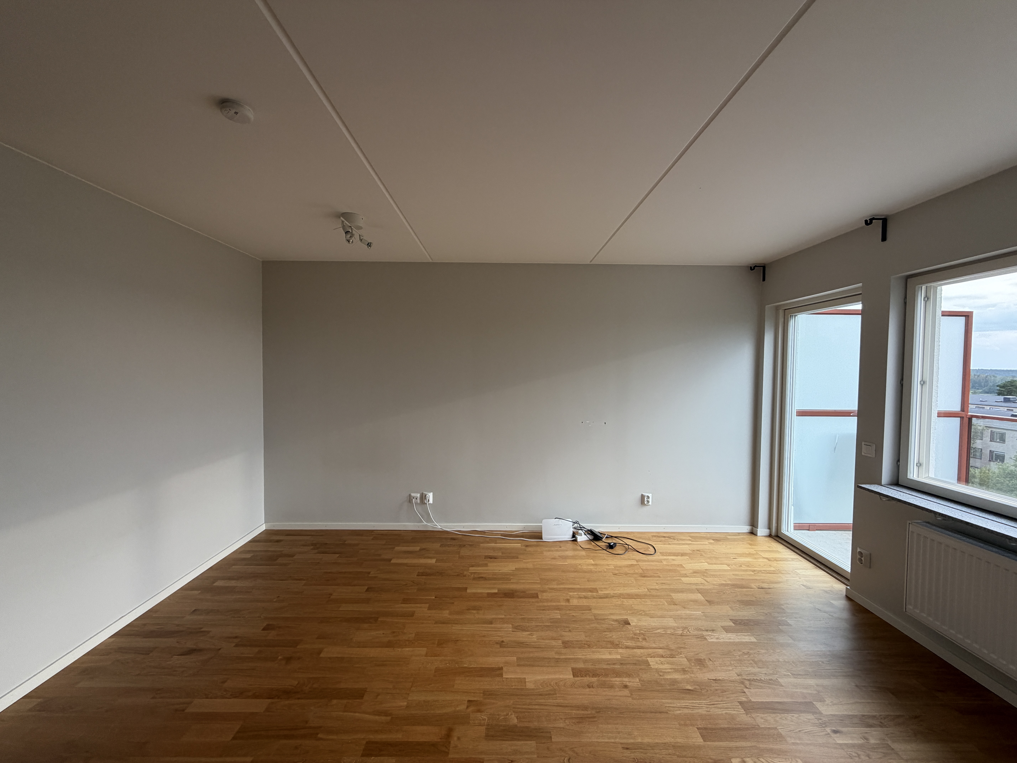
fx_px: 411
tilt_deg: -2.7
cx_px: 508
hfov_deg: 102.1
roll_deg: -0.6
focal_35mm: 14
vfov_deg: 85.7
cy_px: 382
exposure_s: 1/121
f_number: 2.2
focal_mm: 2.22
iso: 125
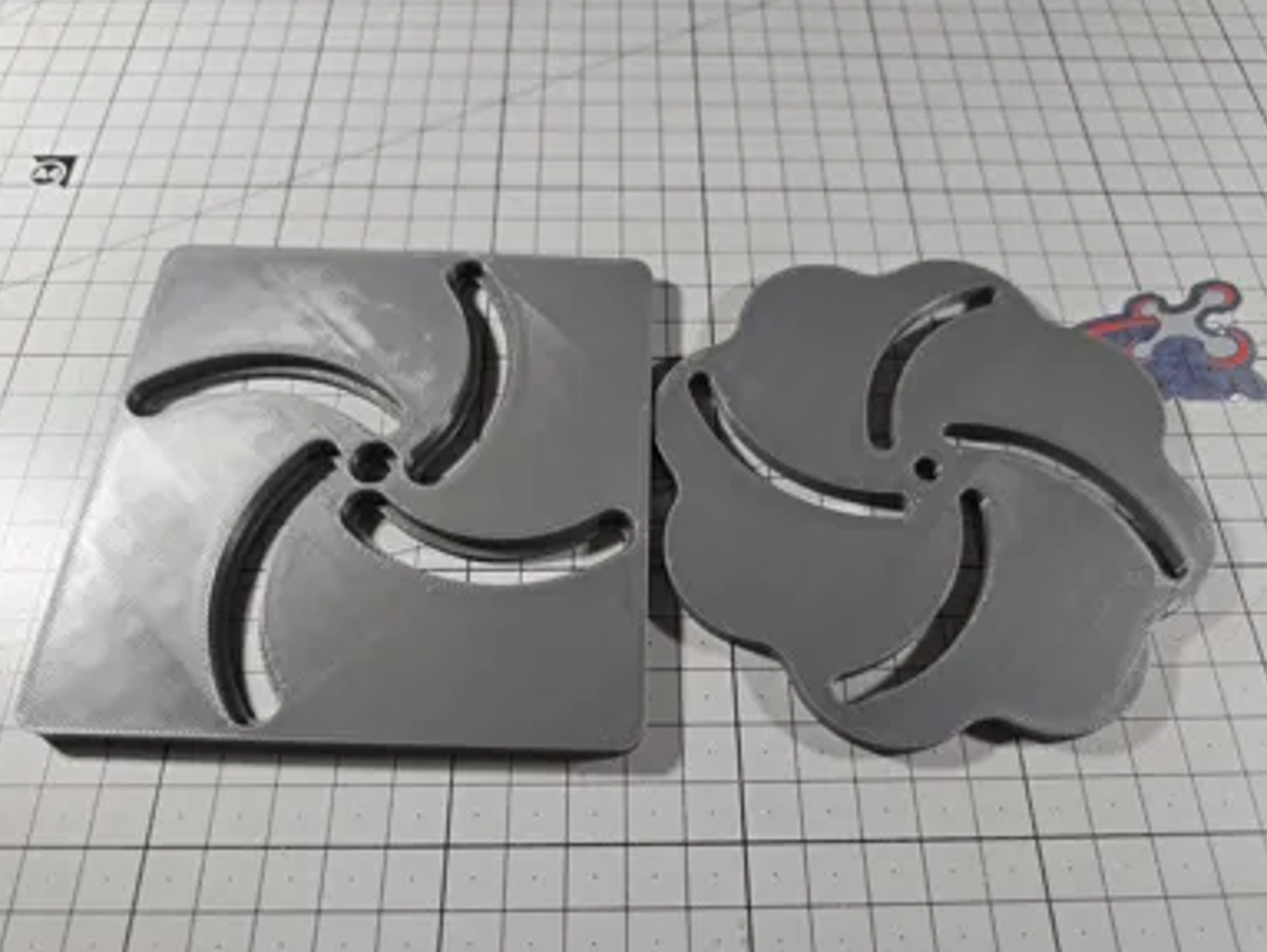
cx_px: 638
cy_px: 483
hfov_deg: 71.5
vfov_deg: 56.9
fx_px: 879
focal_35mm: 24
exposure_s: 1/100
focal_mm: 6.3
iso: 80
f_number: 1.7
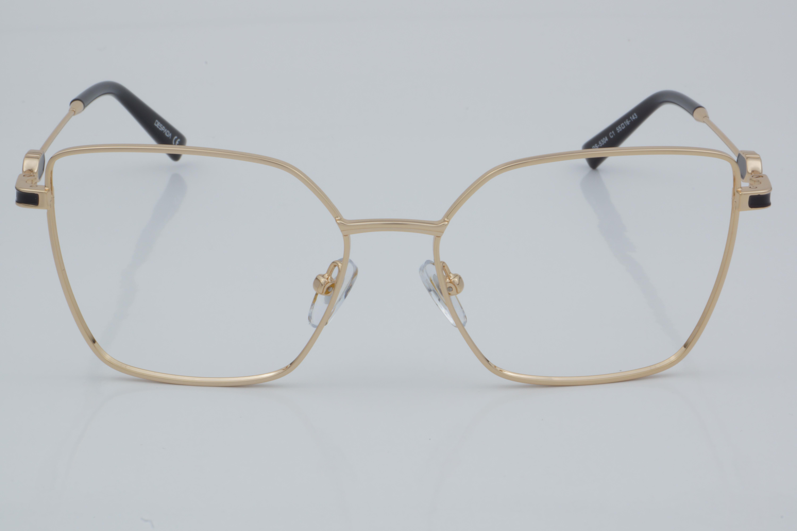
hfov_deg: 24.6
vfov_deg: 16.6
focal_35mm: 82
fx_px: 1826
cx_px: 398
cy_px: 266
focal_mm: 55
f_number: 32
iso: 100
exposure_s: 1/4
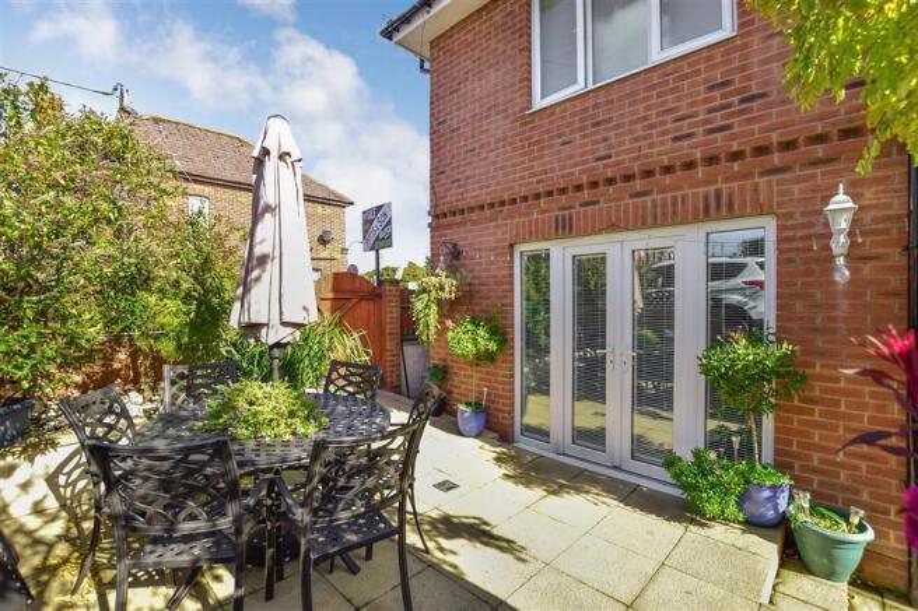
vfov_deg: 77.3
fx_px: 382
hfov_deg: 100.4
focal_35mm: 15
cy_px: 306
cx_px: 459
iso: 200
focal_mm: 10
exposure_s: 1/200
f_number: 7.1
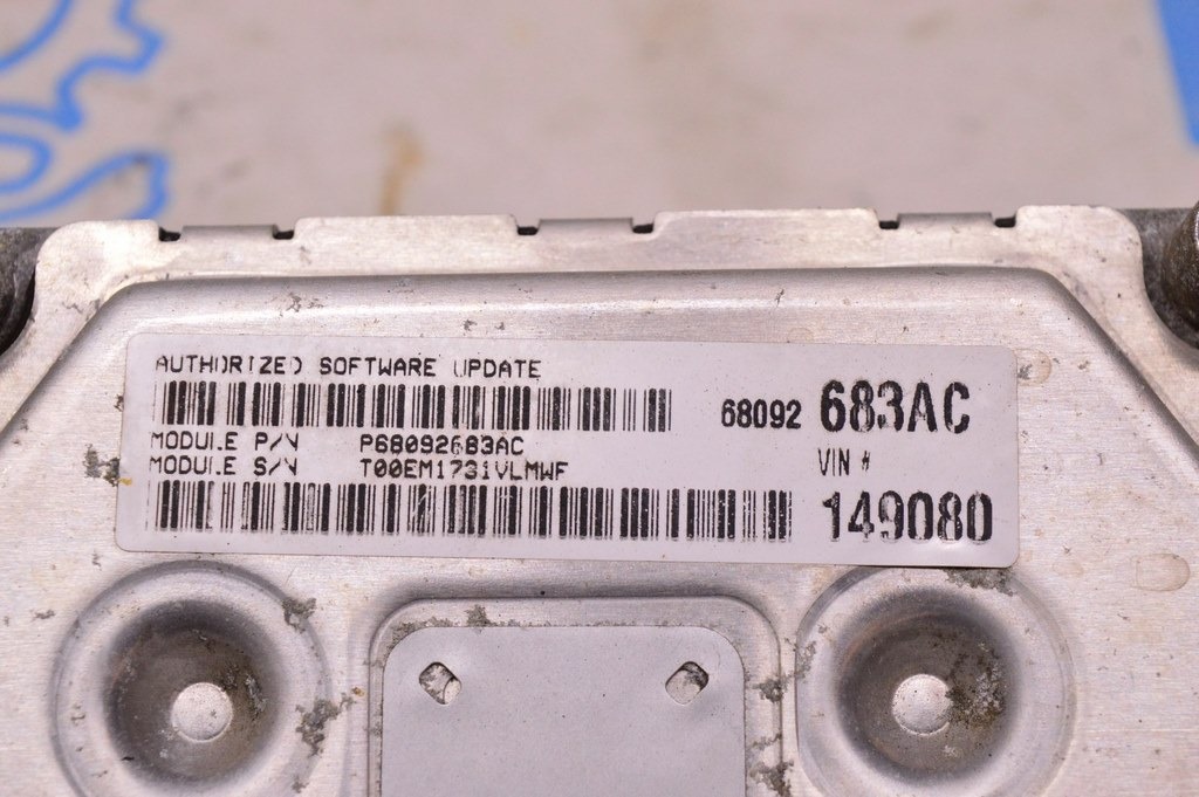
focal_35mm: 82
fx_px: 2745
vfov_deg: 16.5
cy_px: 398
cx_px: 600
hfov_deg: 24.6
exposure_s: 1/125
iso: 1600
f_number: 8
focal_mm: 55
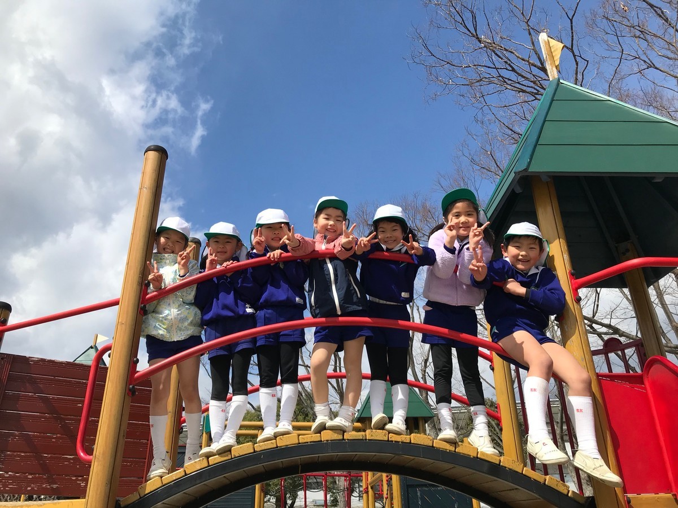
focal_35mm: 28
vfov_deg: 49.7
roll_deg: +2.5
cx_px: 339
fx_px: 548
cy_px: 254
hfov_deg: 63.4
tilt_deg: +27.9
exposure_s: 1/2817
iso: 20
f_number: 1.8
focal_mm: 3.99
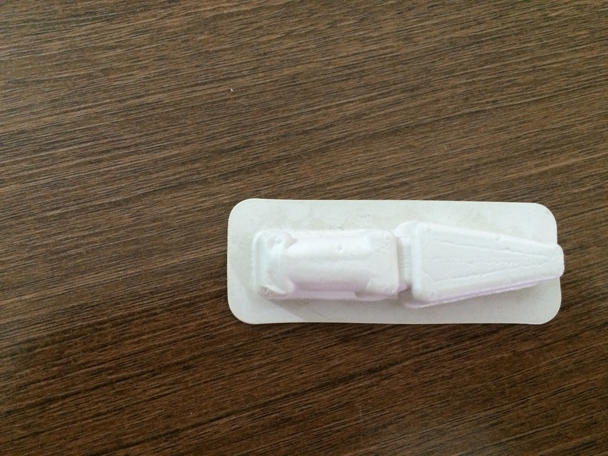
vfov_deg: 48.2
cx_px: 304
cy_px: 228
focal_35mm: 29
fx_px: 509
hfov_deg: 61.7
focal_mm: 4.15
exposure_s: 1/25
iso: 320
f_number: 2.2
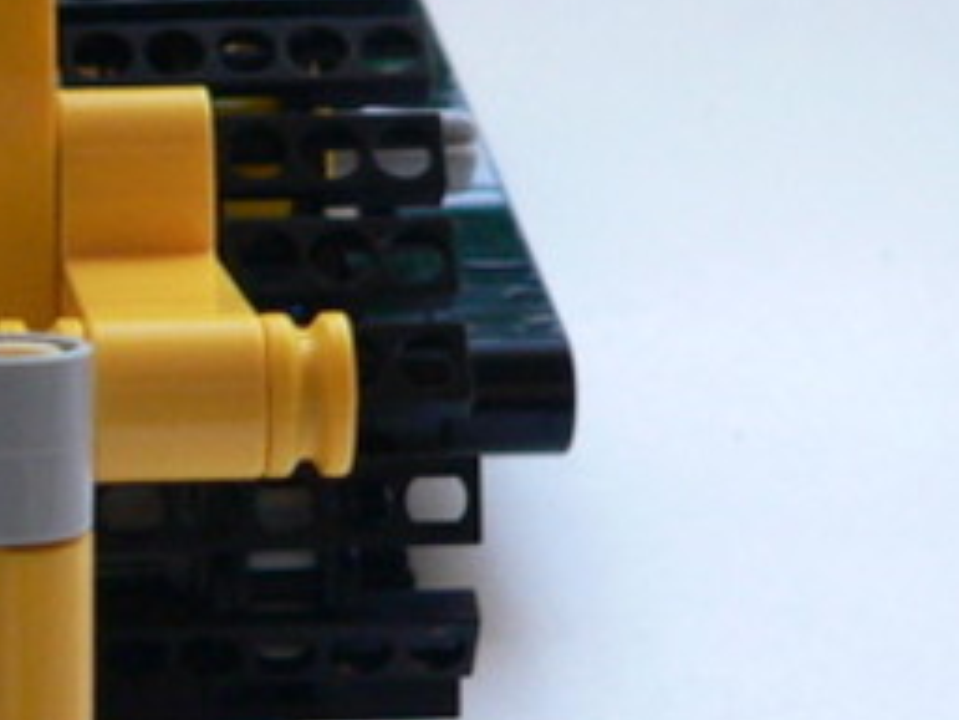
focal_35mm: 126
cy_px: 394
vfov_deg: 11.8
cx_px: -269
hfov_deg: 15.0
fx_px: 3492
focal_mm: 6
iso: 200
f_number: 2.8
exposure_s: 1/15
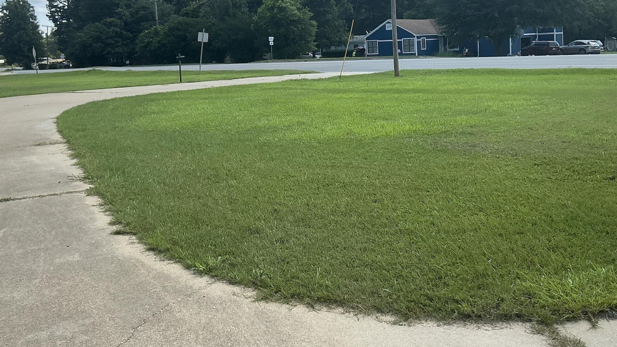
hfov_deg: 54.0
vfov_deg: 31.4
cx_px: 305
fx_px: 605
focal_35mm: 37
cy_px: 81
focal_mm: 3
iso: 25
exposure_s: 1/1098
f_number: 1.8
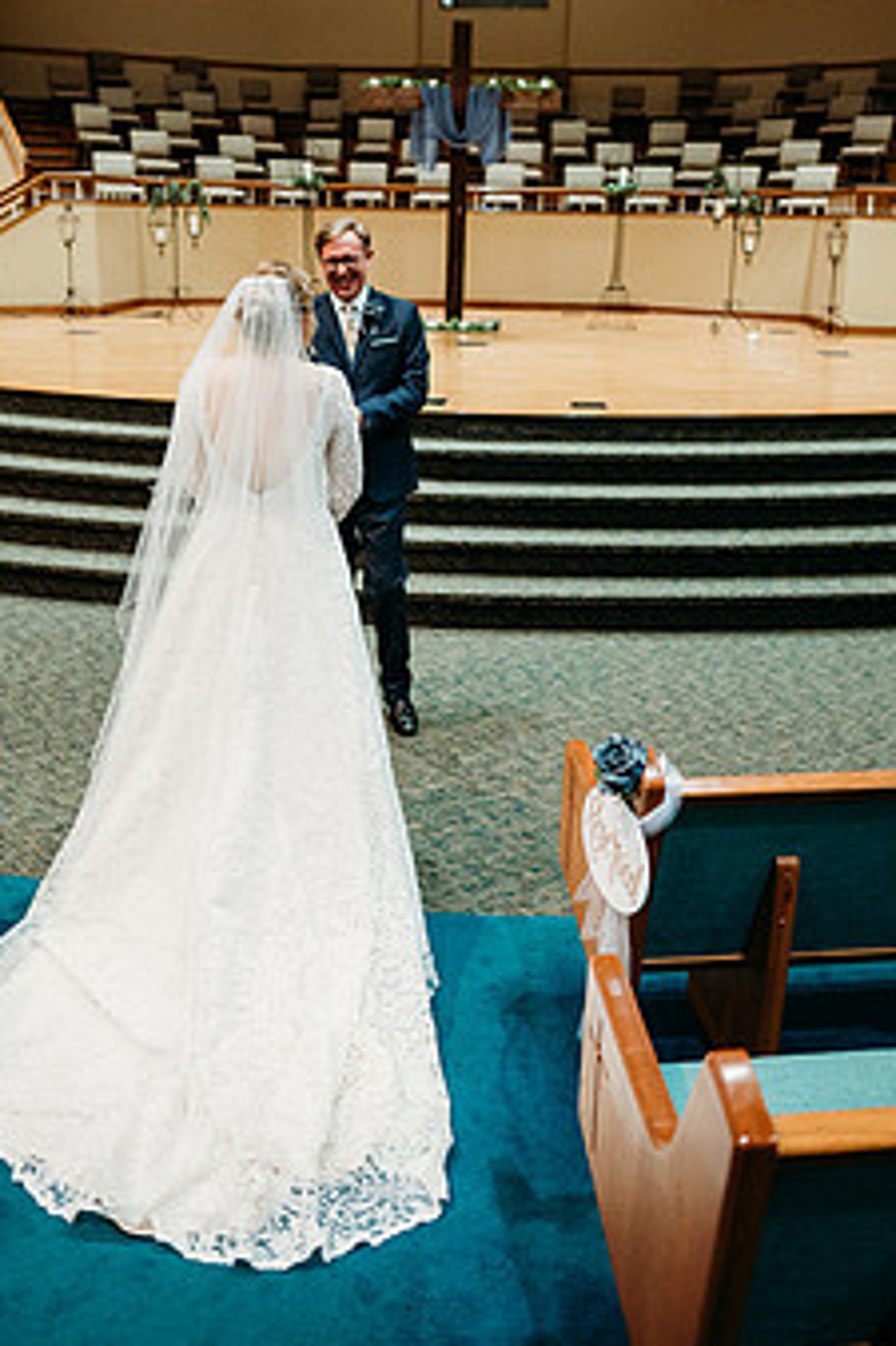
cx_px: 426
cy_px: 494
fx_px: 1196
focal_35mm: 32
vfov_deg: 57.9
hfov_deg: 41.1
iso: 2000
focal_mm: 24
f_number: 1.8
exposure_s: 1/125
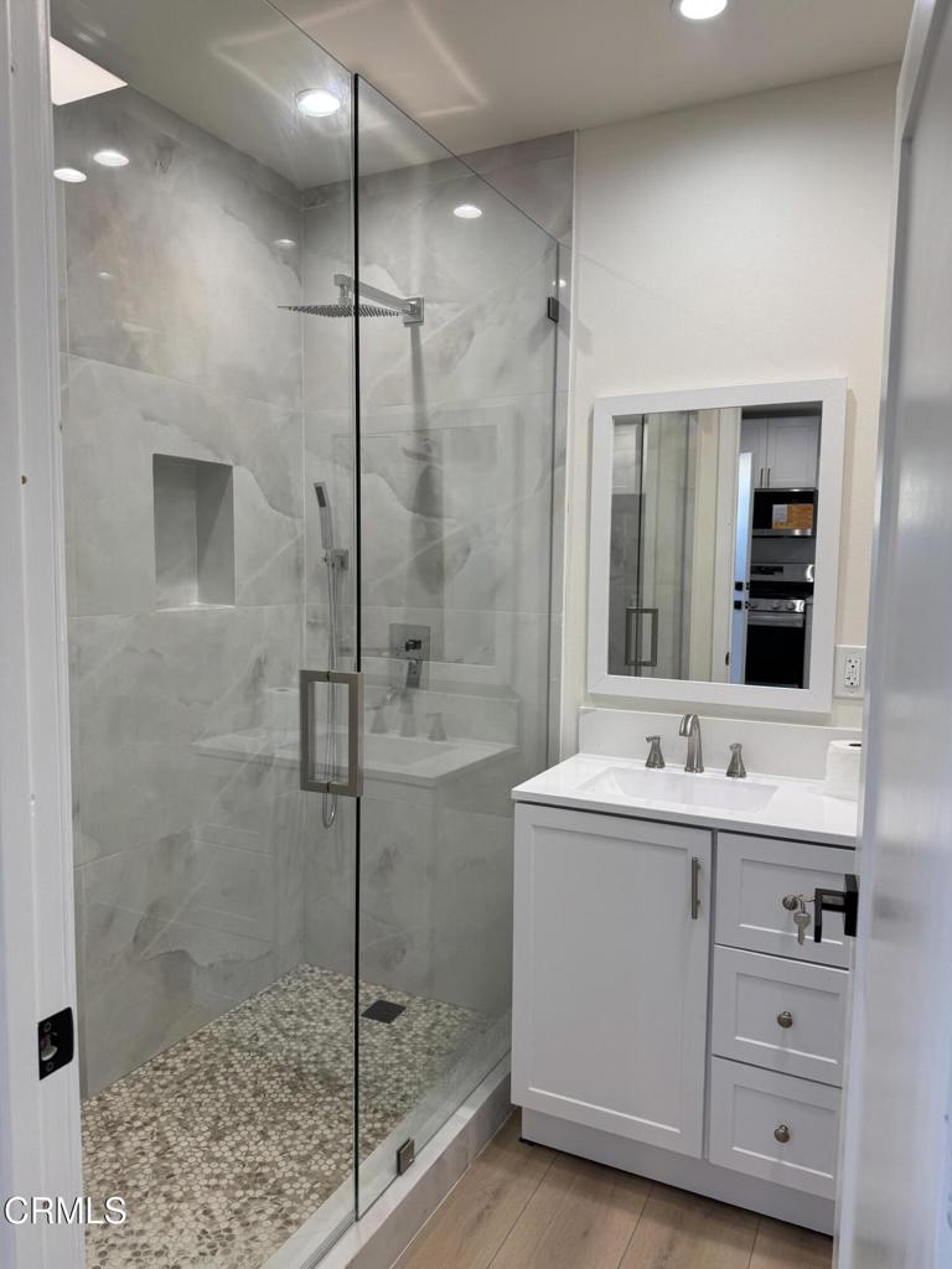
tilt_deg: -4.7
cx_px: 476
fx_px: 880
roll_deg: -0.4
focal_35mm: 24
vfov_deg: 71.6
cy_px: 634
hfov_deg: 56.8
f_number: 1.78
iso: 64
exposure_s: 1/120
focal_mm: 6.76
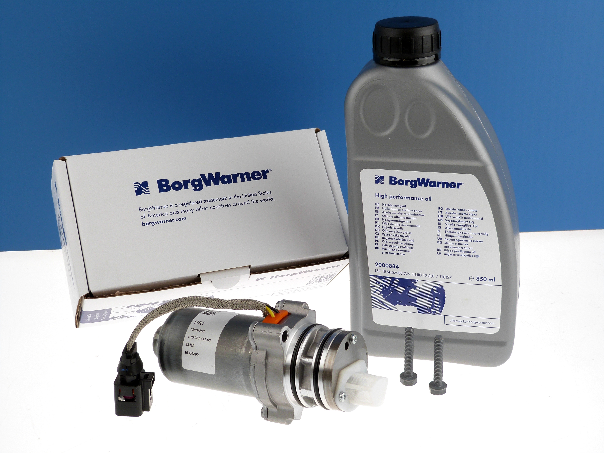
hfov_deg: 36.2
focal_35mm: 53
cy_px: 226
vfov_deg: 27.5
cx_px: 302
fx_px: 925
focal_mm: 9.4
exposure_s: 1/100
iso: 100
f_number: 3.6
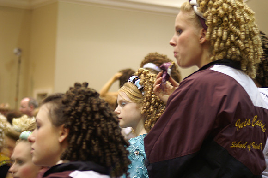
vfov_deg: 13.0
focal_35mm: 105
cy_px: 89
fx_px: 781
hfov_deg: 19.5
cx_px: 134
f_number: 4
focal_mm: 70
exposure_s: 1/8
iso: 400
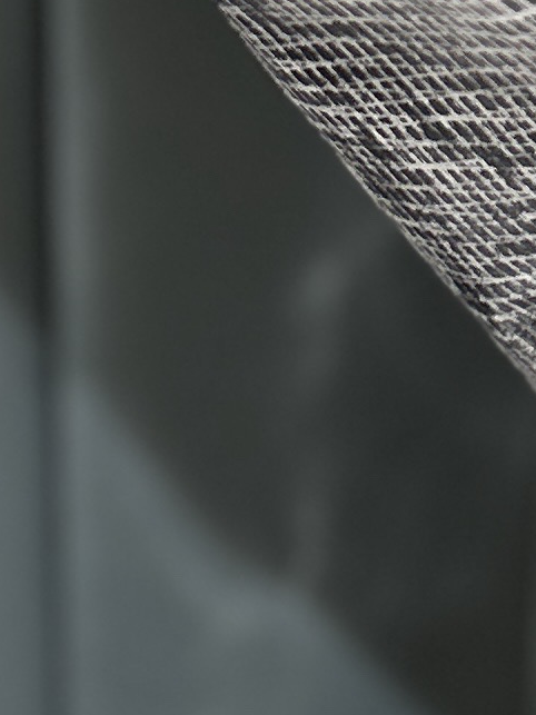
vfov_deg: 11.3
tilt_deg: -13.1
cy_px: -549
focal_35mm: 163
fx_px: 3366
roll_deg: -3.7
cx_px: 1072
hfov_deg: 8.6
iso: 40
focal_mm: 5.7
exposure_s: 1/120
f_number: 1.5
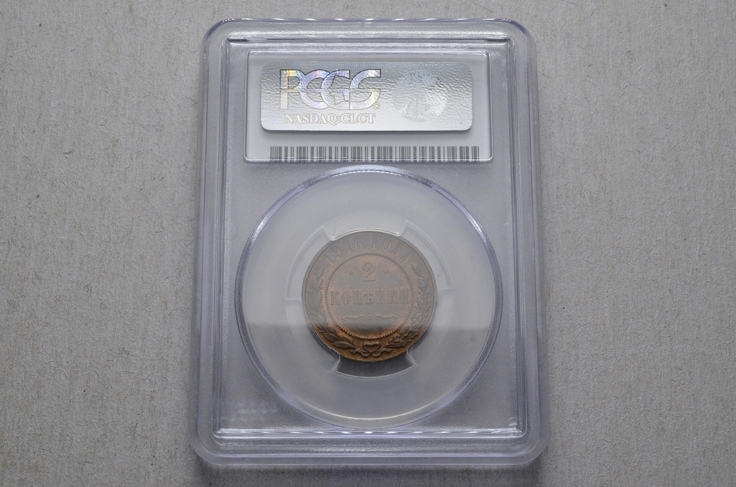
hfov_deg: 39.0
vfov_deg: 26.4
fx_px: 1041
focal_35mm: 51
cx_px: 368
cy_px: 244
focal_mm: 34
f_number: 14
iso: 400
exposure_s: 1/250
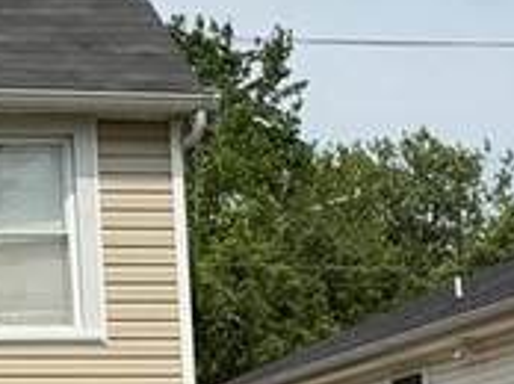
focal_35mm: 177
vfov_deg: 8.3
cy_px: 408
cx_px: -399
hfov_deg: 10.5
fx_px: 2625
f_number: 1.78
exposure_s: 1/6711
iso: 80
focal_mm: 6.76
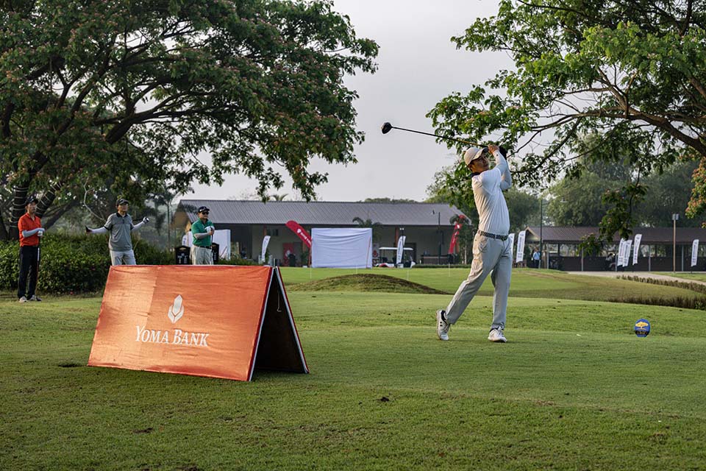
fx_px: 1373
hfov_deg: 28.8
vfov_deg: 19.5
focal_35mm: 70
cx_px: 353
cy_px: 236
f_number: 5.6
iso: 1800
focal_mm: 70
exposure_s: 1/1600
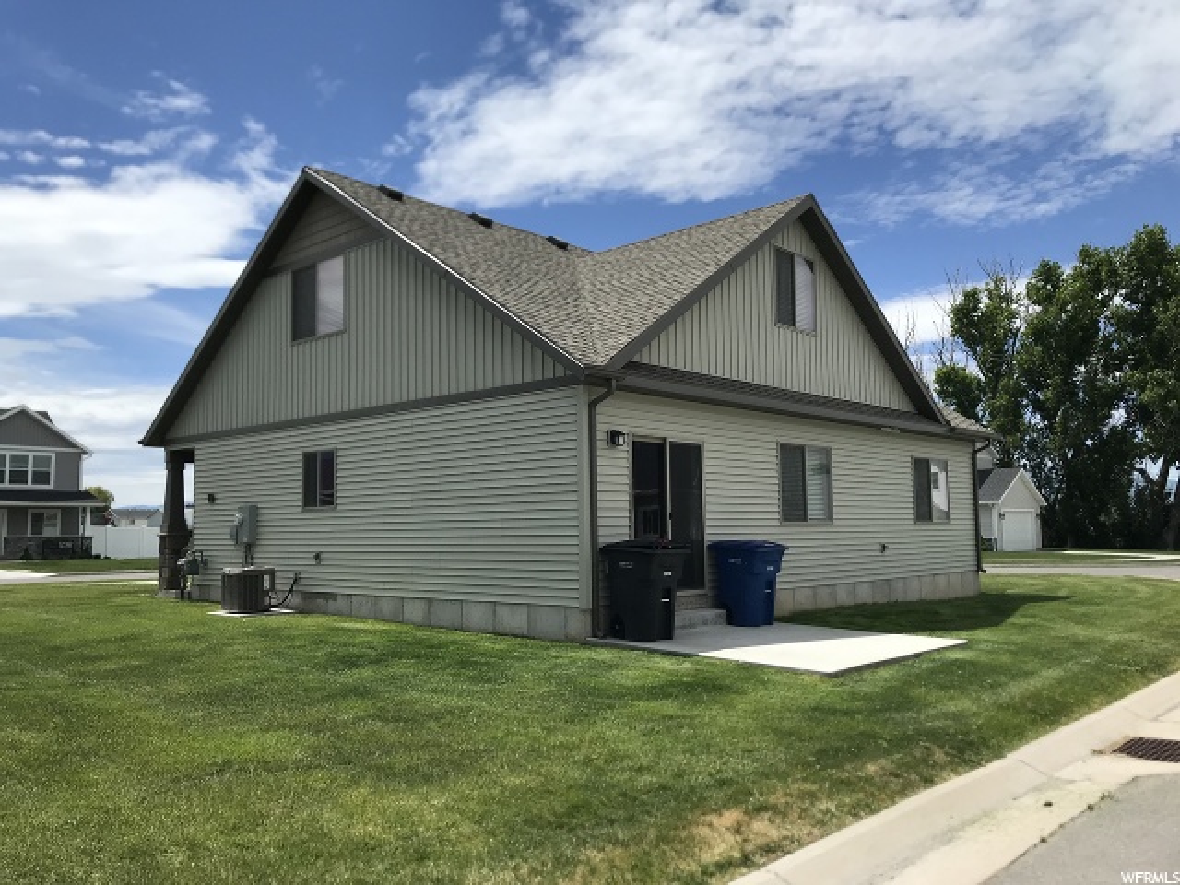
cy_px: 442
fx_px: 954
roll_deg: +2.1
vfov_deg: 49.7
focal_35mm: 28
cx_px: 590
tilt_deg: +1.7
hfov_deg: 63.4
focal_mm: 3.99
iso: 20
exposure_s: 1/3690
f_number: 1.8
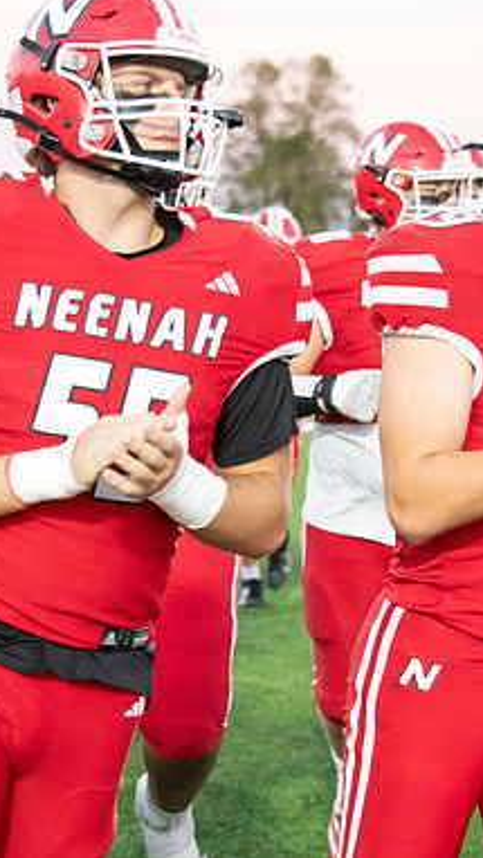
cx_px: 279
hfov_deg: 8.5
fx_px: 3254
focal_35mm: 143
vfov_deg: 15.0
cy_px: 426
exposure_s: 1/640
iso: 8000
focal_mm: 90
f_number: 5.6
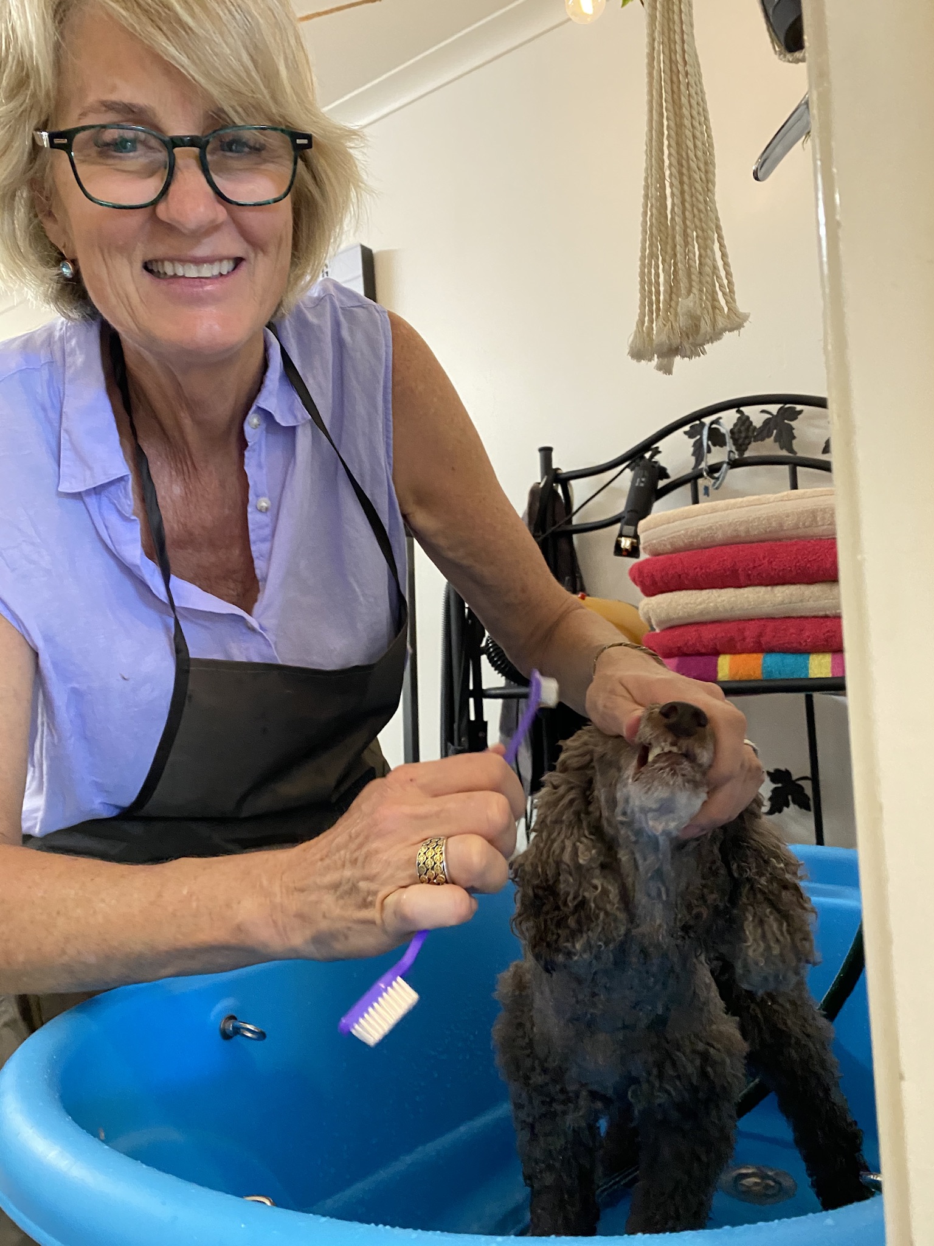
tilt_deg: +6.6
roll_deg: +4.4
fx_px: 935
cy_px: 623
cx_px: 467
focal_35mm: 26
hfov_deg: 53.1
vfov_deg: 67.3
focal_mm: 4.25
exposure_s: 1/50
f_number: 1.8
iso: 400
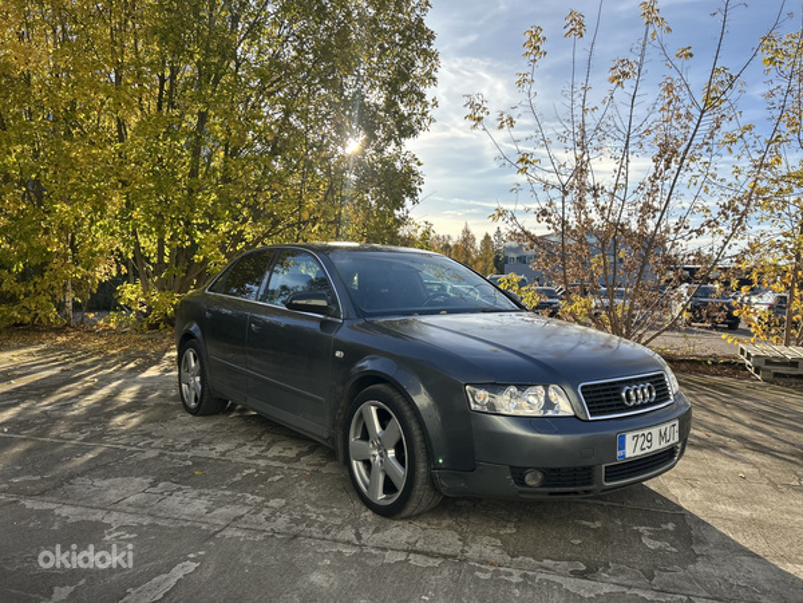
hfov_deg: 67.3
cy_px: 302
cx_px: 402
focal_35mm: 26
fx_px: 603
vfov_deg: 53.1
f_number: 1.5
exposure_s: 1/3077
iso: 50
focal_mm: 5.7
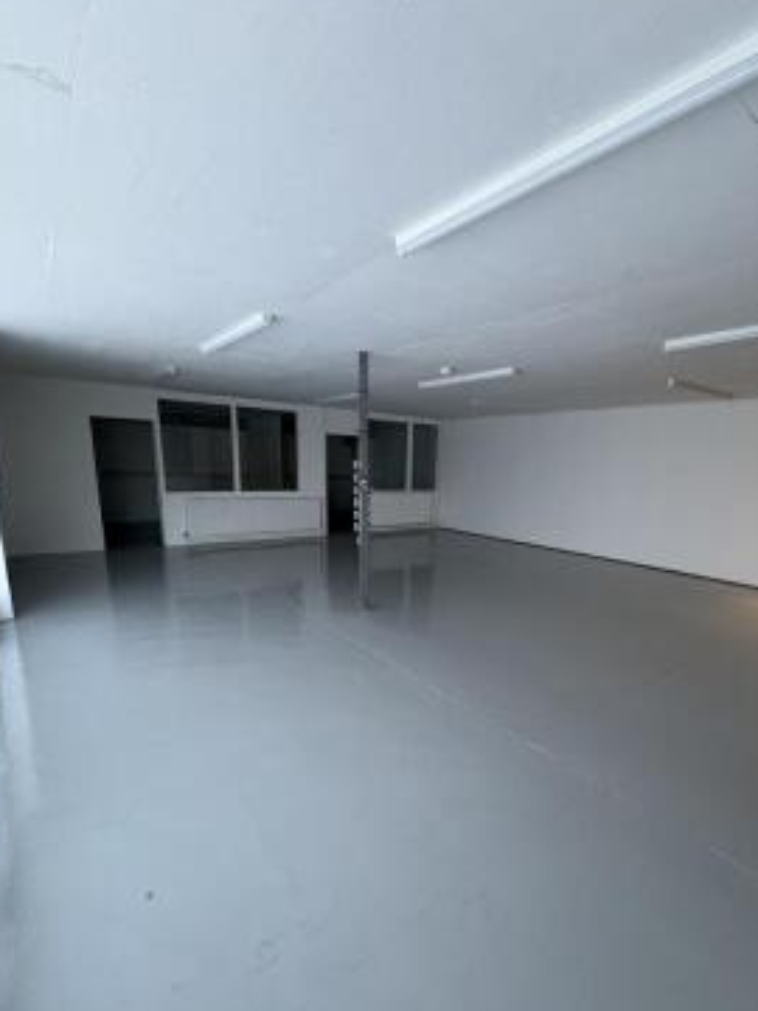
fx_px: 496
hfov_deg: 74.4
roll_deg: -1.9
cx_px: 430
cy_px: 580
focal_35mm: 17
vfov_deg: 90.4
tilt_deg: -13.1
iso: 250
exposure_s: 1/74
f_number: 2.2
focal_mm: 2.22
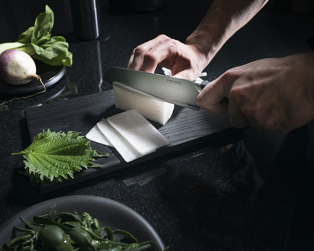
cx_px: 145
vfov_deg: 45.8
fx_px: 297
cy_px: 124
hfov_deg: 55.6
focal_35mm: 32
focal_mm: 28
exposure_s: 1/125
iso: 100
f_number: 7.1
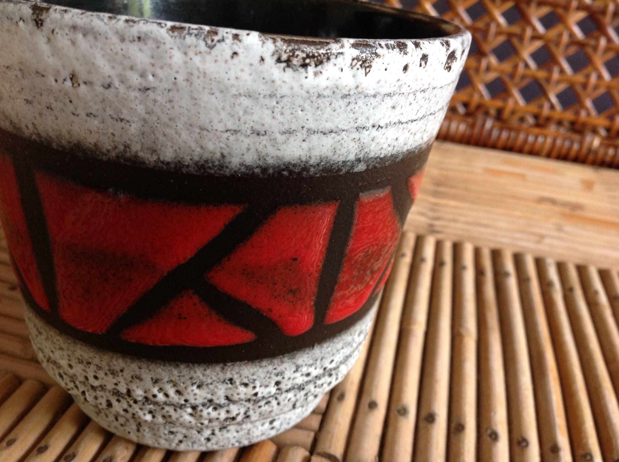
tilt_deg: -25.1
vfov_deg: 40.6
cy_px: 231
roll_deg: -6.6
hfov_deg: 52.7
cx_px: 310
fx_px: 625
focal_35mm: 35
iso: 200
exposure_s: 1/15
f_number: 2.4
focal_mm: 4.28
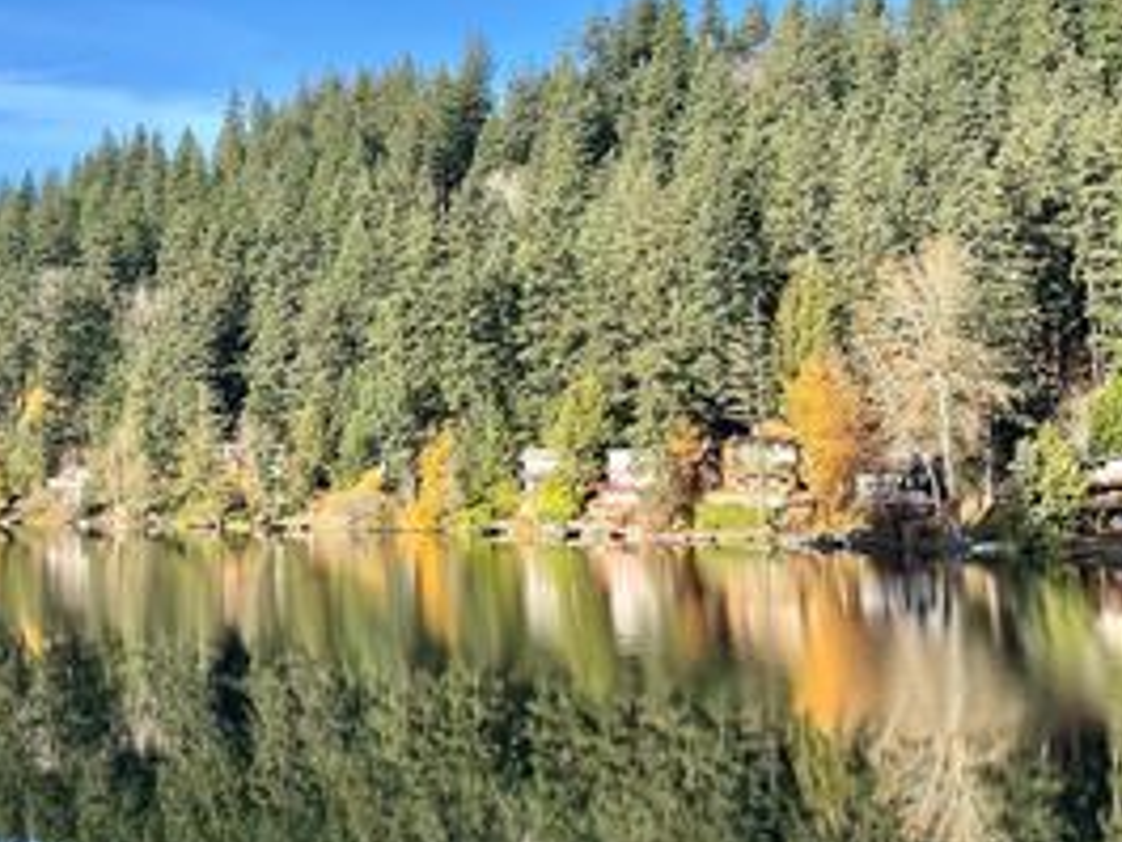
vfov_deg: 29.7
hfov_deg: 38.0
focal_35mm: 49
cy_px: 370
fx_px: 1589
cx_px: 288
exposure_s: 1/1531
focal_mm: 4.2
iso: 32
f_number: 1.6
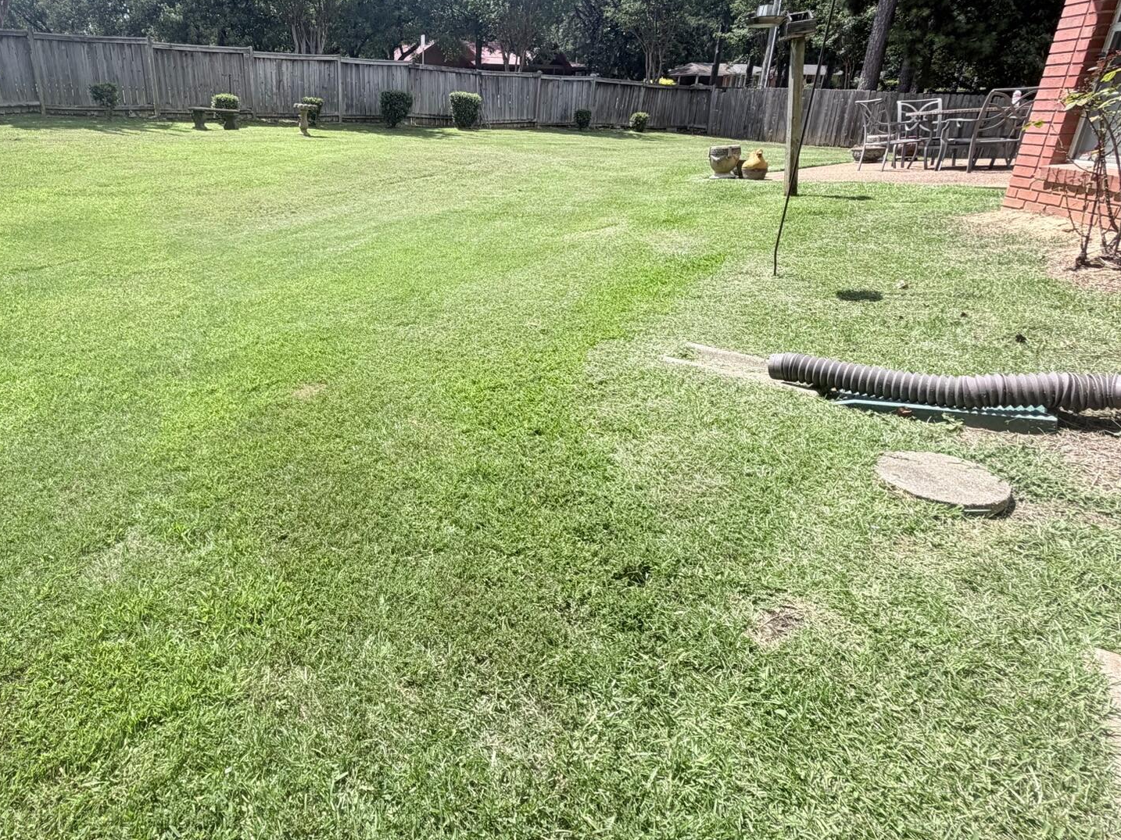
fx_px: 648
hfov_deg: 79.5
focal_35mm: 20
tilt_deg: -19.1
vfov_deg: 65.4
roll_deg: +2.6
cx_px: 391
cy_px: 341
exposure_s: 1/770
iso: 40
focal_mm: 2.22
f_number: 2.2
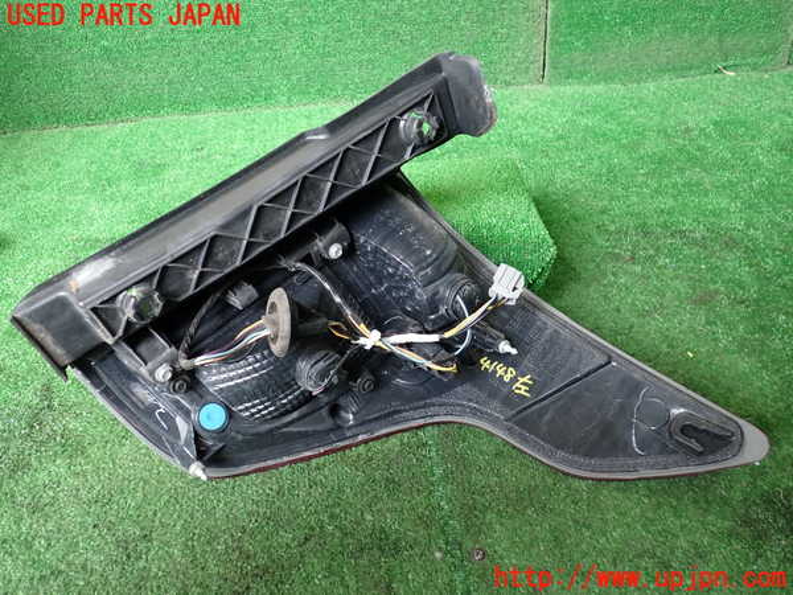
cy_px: 298
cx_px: 396
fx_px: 687
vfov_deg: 46.8
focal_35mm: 30
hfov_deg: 60.0
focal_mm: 5.4
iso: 200
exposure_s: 1/60
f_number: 2.3
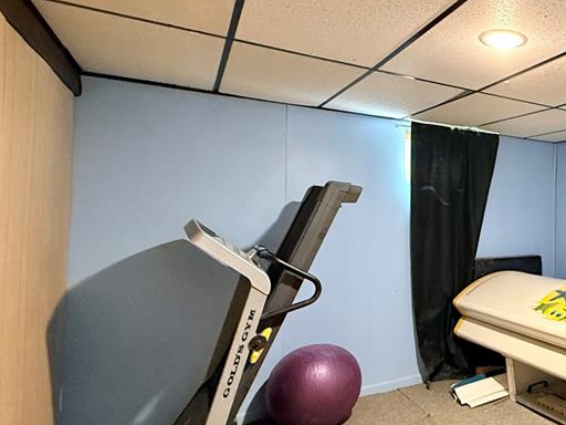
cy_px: 207
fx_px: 458
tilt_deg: +1.3
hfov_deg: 52.9
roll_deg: -0.5
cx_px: 541
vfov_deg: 49.7
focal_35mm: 28
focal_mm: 2.22
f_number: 2.2
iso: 640
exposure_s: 1/60
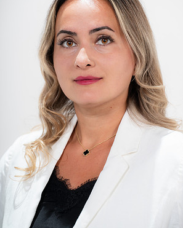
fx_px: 1387
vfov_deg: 9.4
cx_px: 92
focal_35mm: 205
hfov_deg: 7.5
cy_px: 101
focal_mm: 180
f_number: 5.6
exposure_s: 1/200
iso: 320
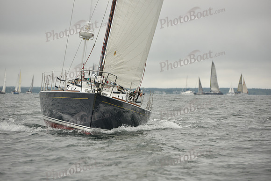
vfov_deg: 6.9
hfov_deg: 10.3
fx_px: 1506
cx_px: 136
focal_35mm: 200
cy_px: 90
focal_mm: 200
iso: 320
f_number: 5
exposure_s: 1/1000
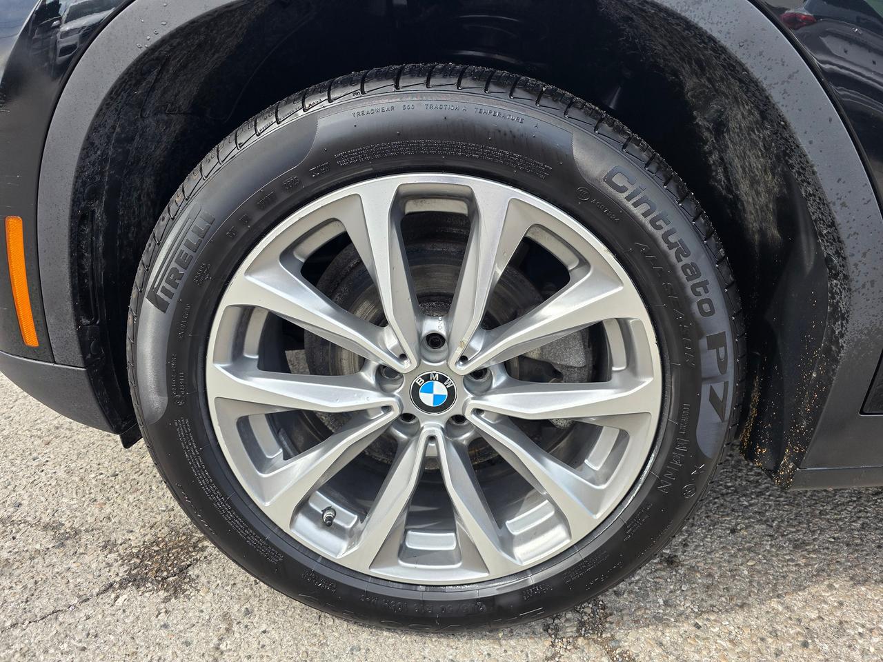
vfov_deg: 58.9
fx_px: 587
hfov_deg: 73.9
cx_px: 442
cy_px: 331
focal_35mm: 23
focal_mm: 6.3
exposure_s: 1/359
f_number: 1.7
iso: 40
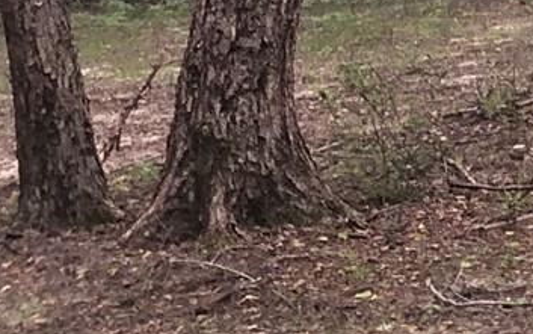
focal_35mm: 172
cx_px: 1105
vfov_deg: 7.3
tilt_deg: +3.2
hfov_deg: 11.0
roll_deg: +4.5
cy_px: -396
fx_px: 2500
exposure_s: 1/33
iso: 32
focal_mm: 3.99
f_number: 1.8
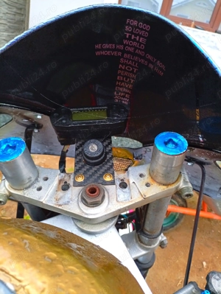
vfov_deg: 65.3
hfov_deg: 51.4
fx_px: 229
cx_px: 110
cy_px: 147
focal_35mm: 27
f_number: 1.8
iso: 124
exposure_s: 1/50
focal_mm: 3.84
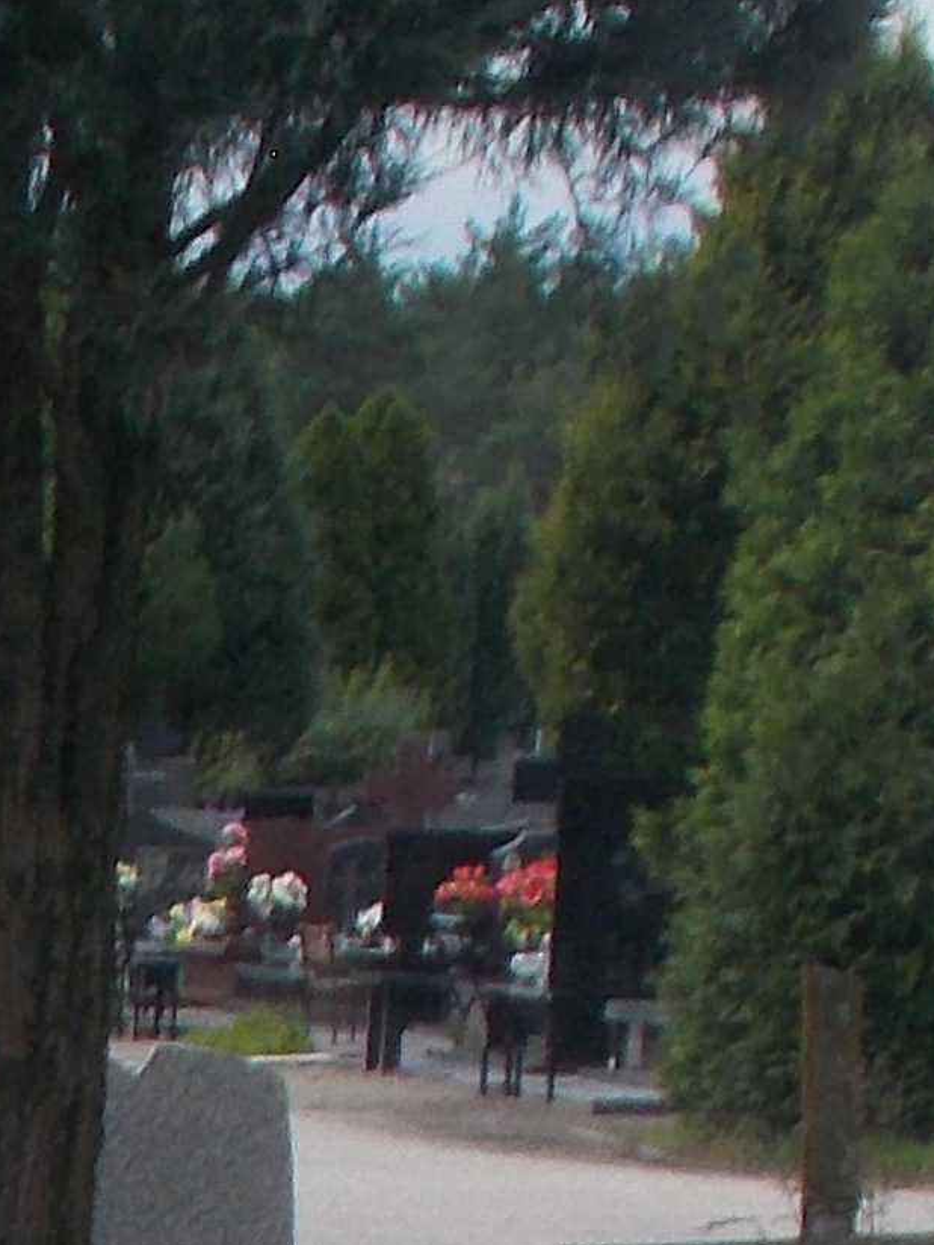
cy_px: 2874
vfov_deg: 7.6
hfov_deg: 5.9
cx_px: -982
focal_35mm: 246
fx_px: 8850
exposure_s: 1/80
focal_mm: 7.9
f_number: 10.6
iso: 80
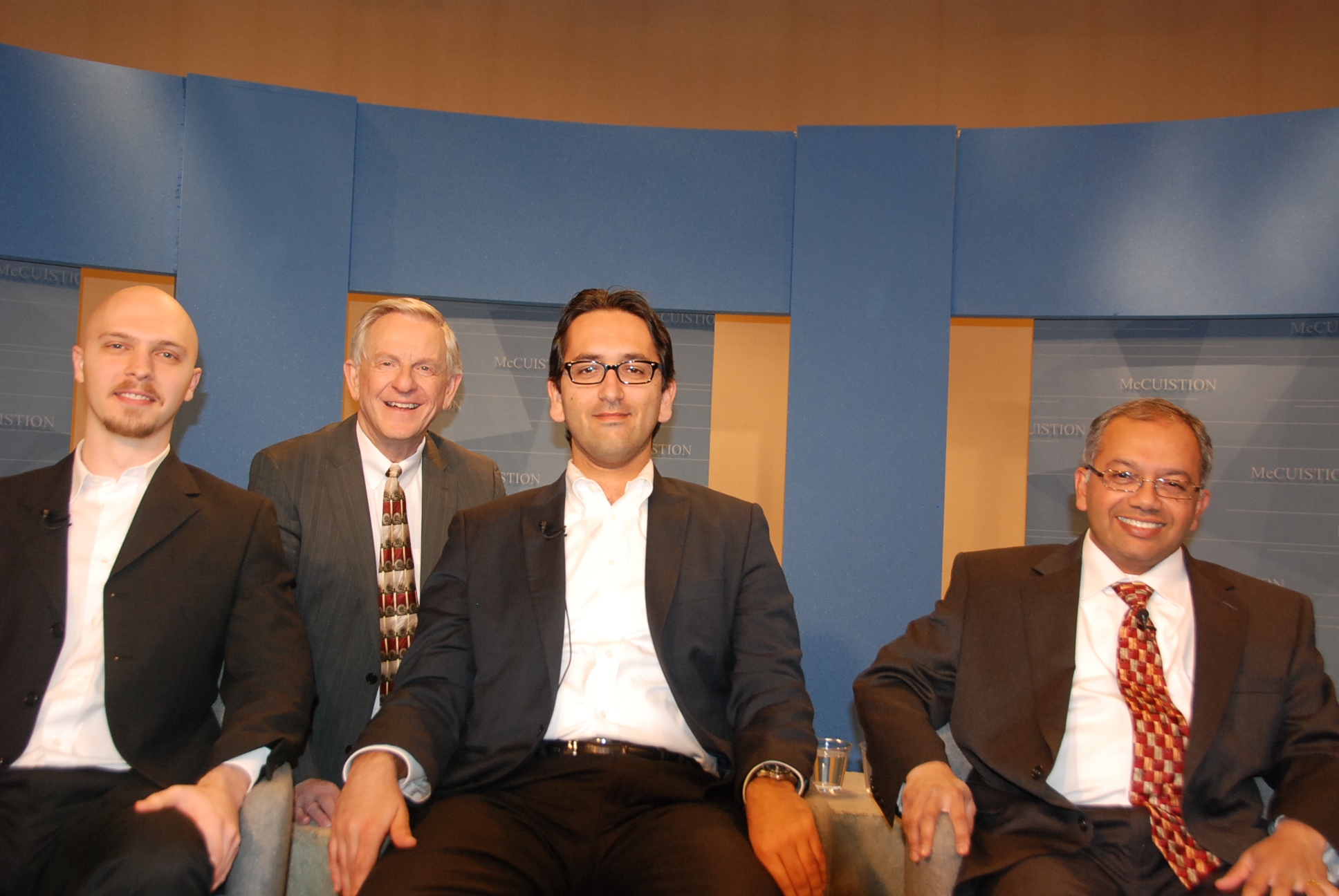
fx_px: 1341
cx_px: 670
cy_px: 448
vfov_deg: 37.0
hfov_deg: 53.1
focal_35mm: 36
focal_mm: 24
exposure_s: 1/60
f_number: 4.5
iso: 640
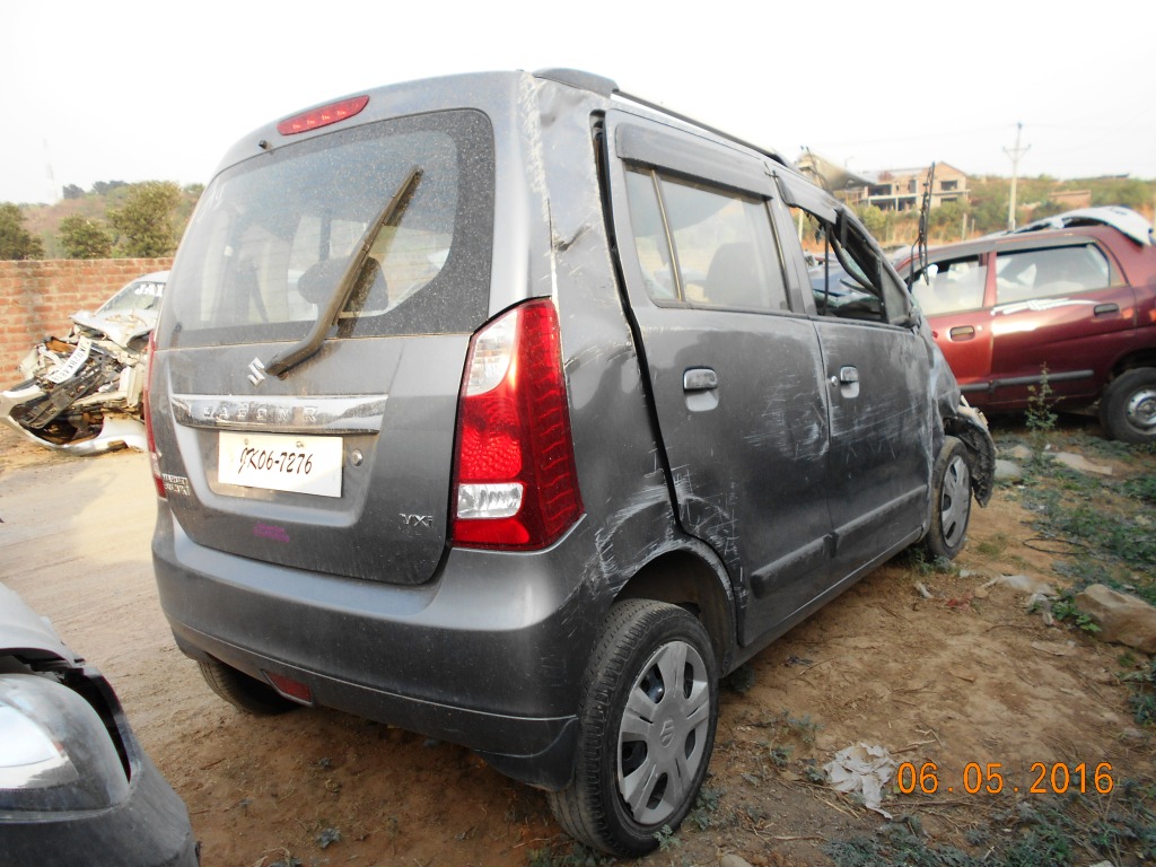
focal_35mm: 26
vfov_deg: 53.1
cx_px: 578
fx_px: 868
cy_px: 434
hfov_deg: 67.3
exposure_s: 1/200
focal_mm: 4.6
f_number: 3.2
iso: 80
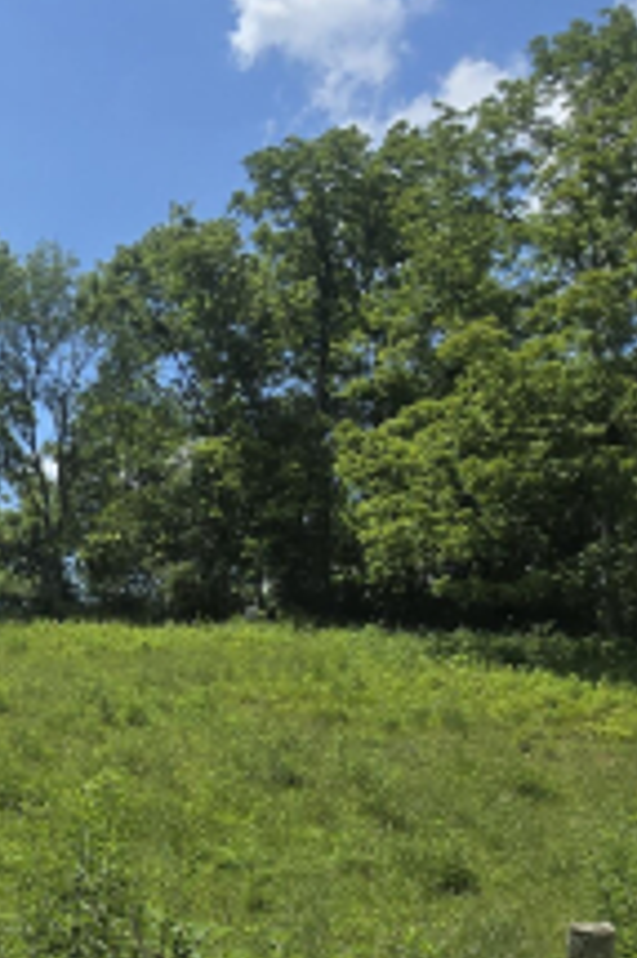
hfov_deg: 26.4
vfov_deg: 44.4
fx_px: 1116
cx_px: -216
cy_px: 753
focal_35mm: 42
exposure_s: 1/2905
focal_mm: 2.2
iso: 50
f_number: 2.2
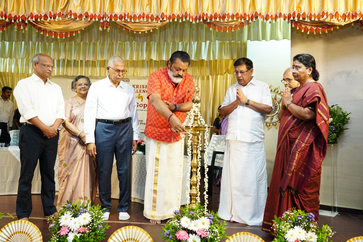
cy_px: 121
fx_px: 302
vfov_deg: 43.6
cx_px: 182
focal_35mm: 30
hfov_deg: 61.9
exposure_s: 1/125
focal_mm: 30
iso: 1600
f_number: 5
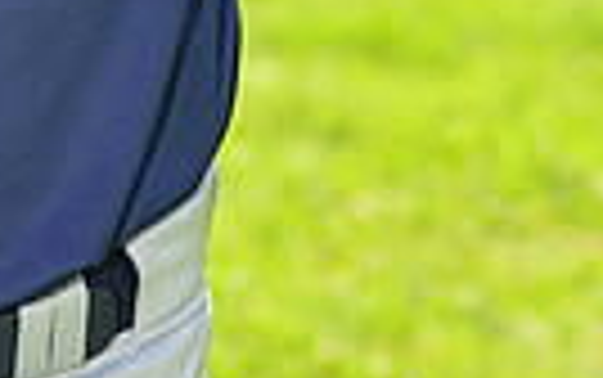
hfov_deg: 4.3
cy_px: -416
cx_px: -104
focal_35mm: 485
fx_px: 7977
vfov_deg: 2.7
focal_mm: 110
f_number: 5
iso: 100
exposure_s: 1/250
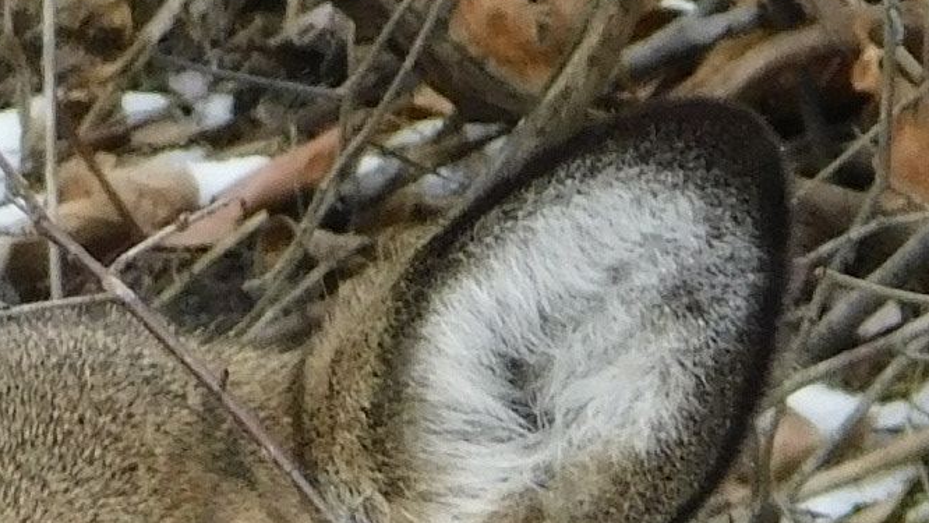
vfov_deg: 0.9
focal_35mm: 1345
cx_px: -120
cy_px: 816
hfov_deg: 1.6
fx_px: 33140
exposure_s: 1/160
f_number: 6
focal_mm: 91.2
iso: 220
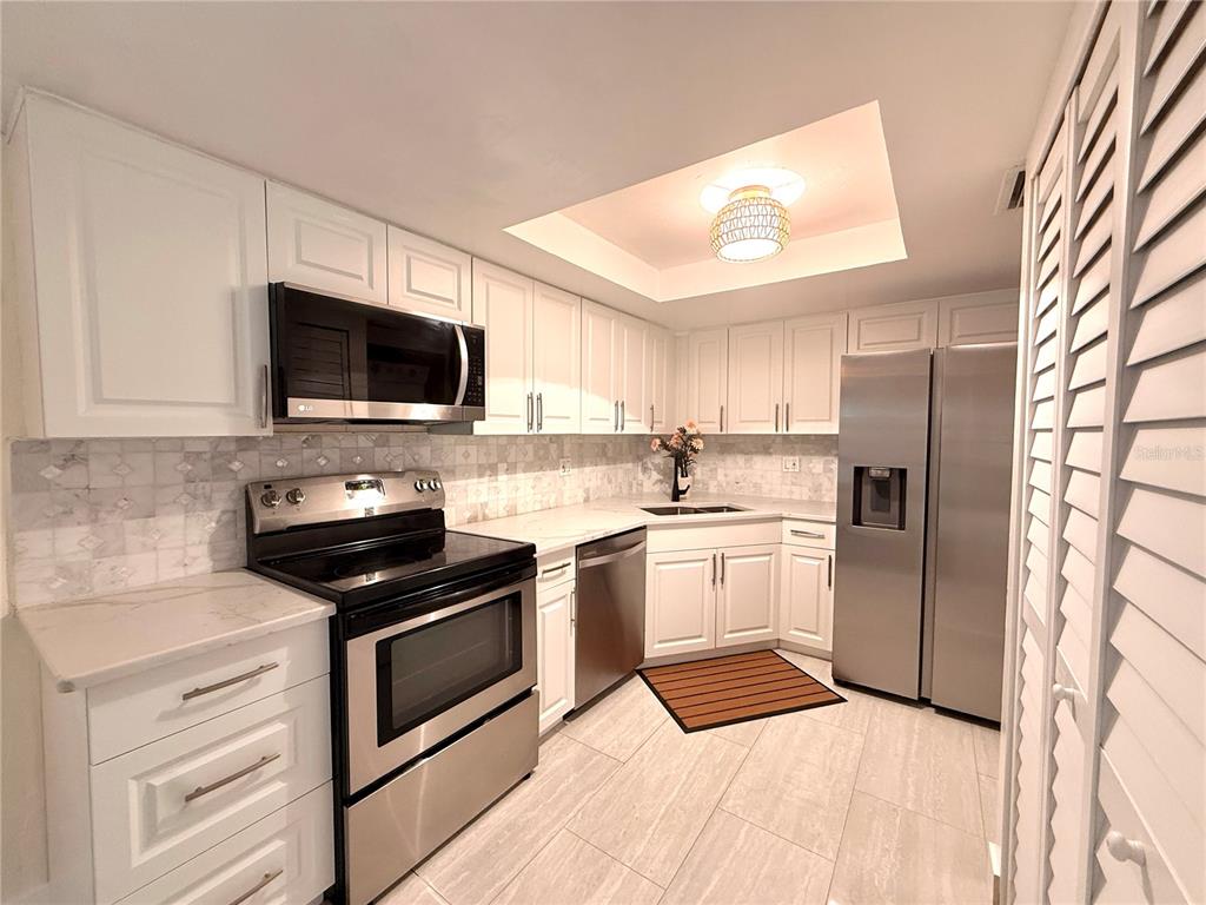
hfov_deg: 102.1
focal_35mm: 14
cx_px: 603
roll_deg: -0.3
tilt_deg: -1.1
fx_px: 488
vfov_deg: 85.7
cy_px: 452
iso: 250
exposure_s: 1/120
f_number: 2.2
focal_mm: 2.22
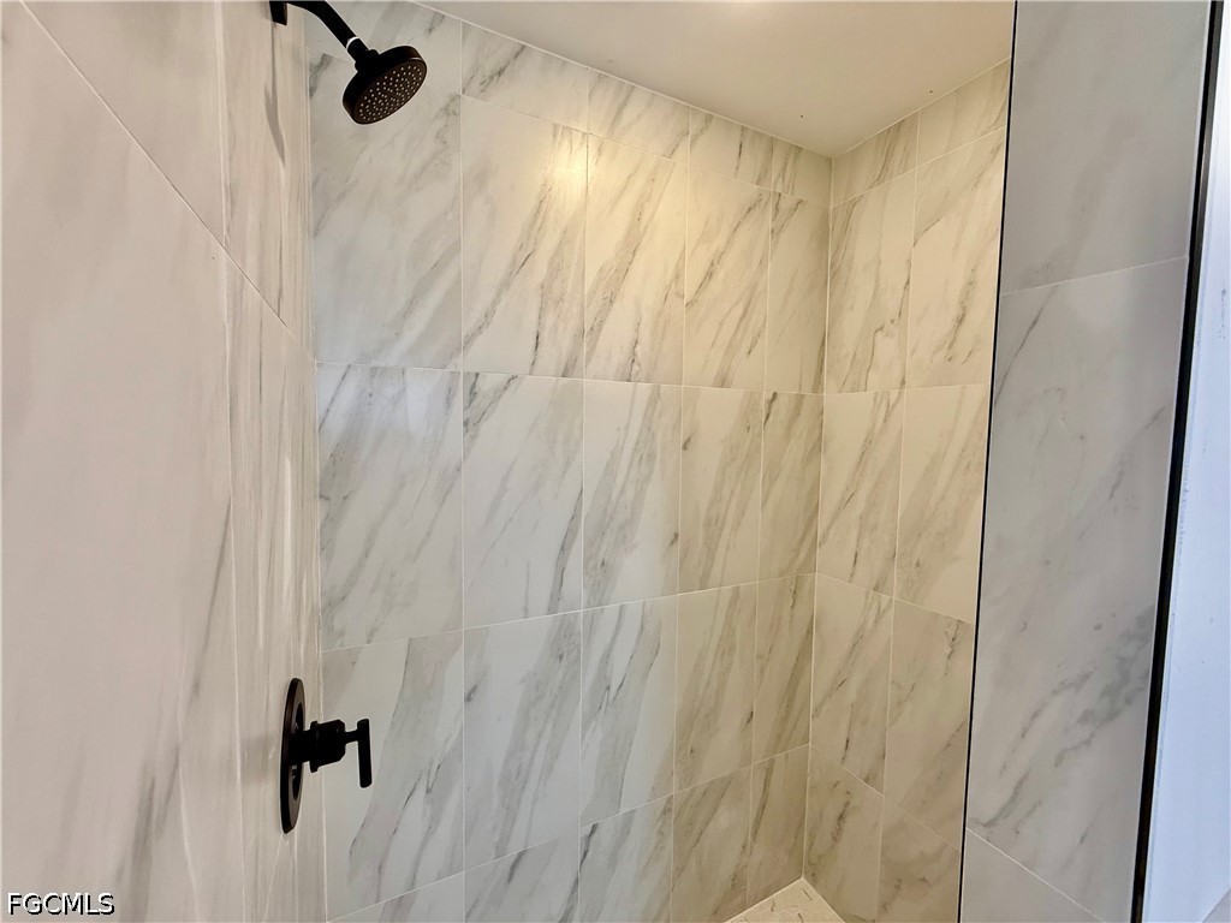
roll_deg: -0.8
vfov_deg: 85.7
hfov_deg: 102.1
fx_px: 498
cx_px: 616
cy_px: 462
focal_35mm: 14
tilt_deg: -2.7
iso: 125
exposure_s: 1/120
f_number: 2.2
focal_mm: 2.22
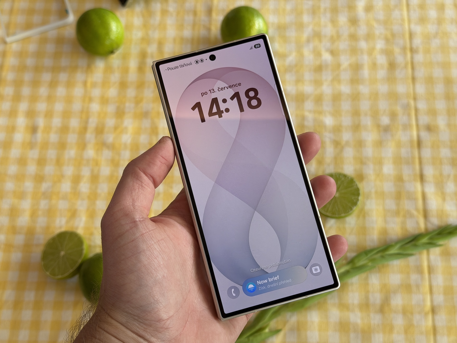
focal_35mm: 48
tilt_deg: -68.2
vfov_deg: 30.3
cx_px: 228
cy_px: 172
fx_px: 634
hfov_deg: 39.7
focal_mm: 6.76
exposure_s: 1/108
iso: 100
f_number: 1.78
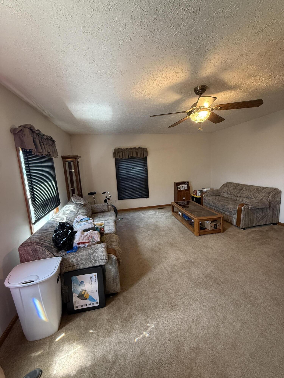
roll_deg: +2.8
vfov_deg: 102.1
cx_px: 142
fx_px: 153
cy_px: 189
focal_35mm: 14
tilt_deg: -8.8
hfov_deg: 85.7
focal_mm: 2.22
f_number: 2.2
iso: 400
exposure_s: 1/60
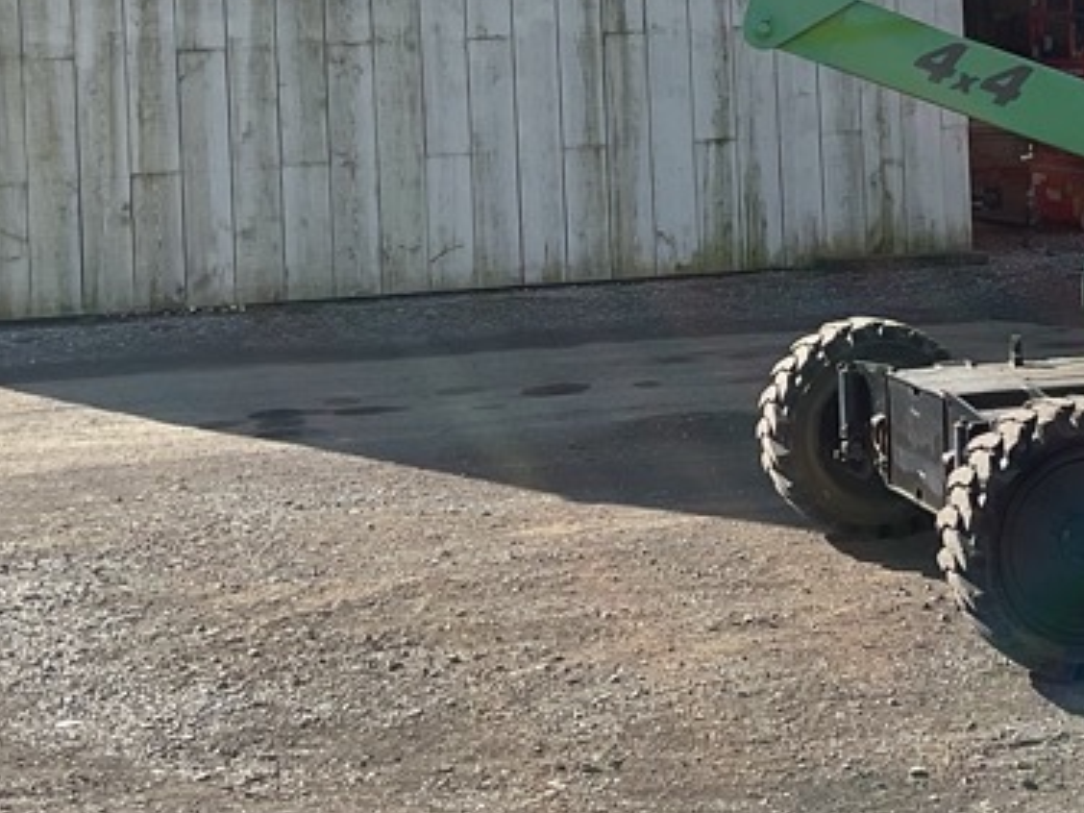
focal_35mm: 79
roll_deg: +2.8
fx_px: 2474
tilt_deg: -1.3
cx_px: 888
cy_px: 52
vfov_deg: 18.3
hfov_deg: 24.3
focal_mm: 3
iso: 16
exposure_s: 1/1848
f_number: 1.8
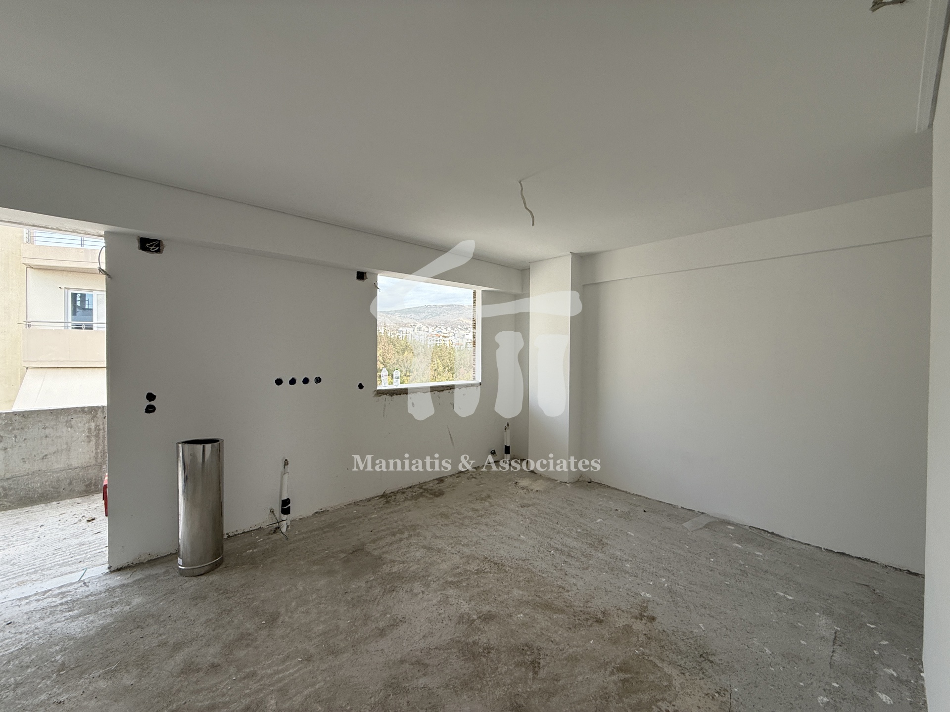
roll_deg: -0.5
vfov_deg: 85.7
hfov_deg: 102.1
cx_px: 475
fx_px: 384
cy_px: 356
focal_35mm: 14
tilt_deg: -0.1
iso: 64
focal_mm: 2.22
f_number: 2.2
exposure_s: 1/361
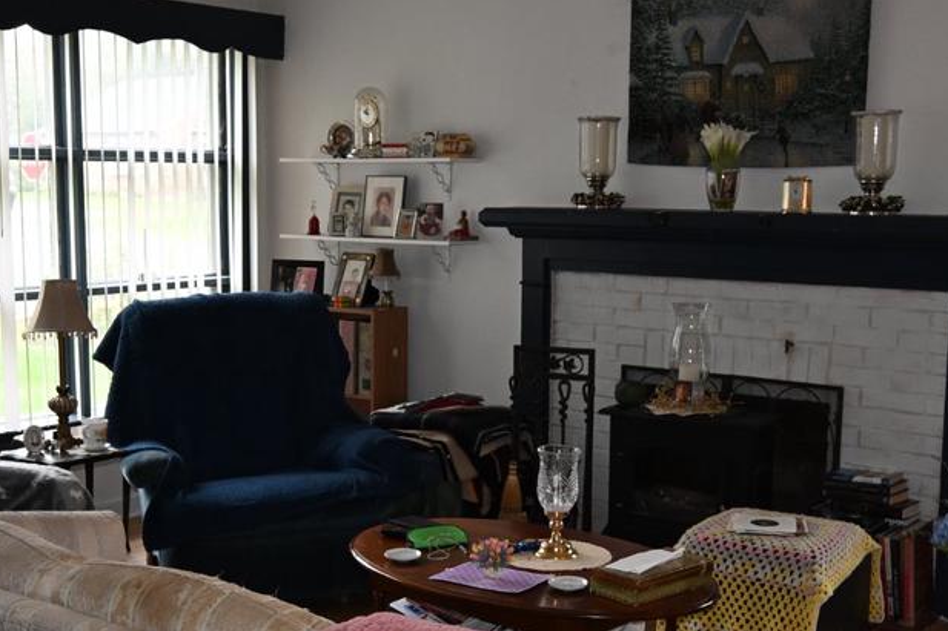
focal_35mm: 49
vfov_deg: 27.5
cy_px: 364
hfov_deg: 40.3
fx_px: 1290
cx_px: 452
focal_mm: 14
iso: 500
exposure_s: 1/60
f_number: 4
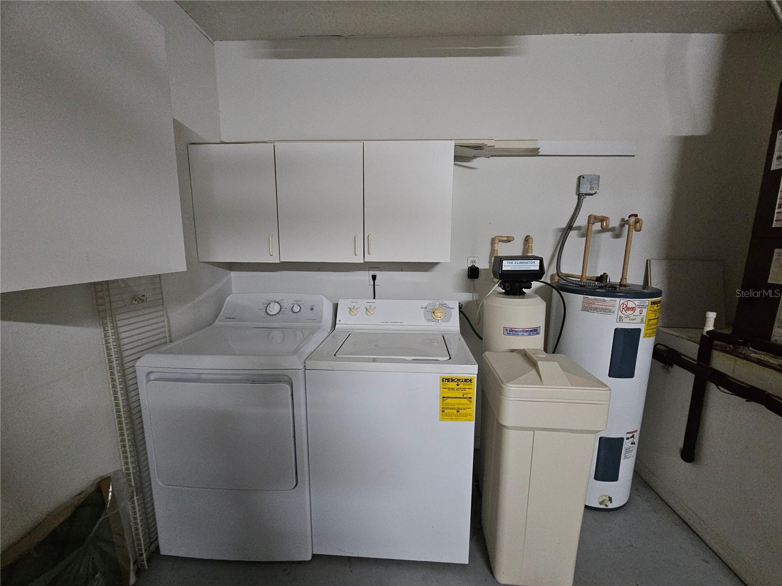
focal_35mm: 13
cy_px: 293
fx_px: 294
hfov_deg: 106.2
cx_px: 391
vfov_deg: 89.9
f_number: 2.2
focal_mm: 2.2
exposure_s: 1/24
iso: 800
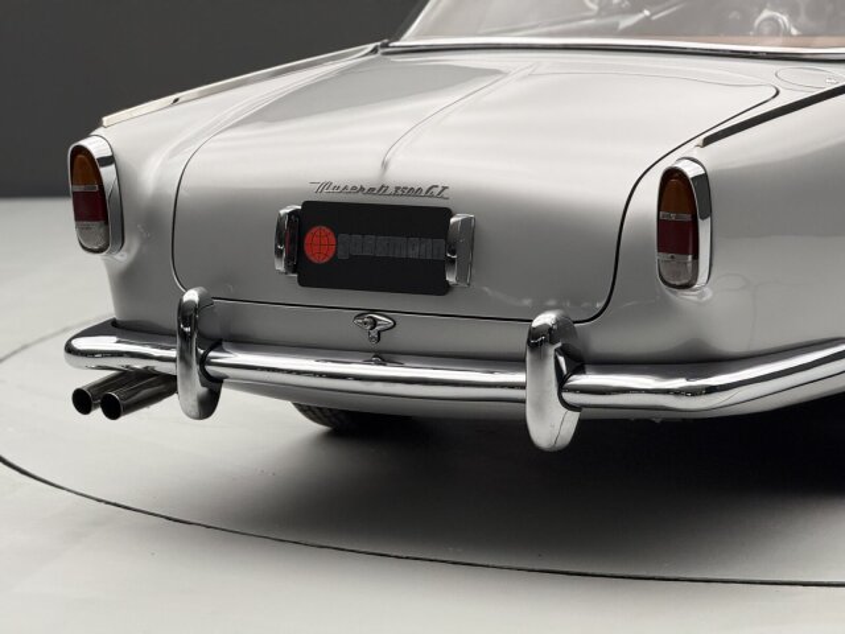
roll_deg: +1.9
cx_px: 422
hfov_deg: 16.4
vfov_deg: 12.3
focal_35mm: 120
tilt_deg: -9.4
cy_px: 317
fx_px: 2929
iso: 250
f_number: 2.8
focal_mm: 15.66
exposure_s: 1/99
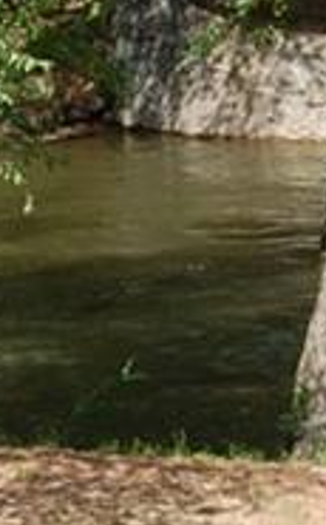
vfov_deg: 5.2
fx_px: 5794
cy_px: -11
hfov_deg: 3.2
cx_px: 71
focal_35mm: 406
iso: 200
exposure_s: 1/250
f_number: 8
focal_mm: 48
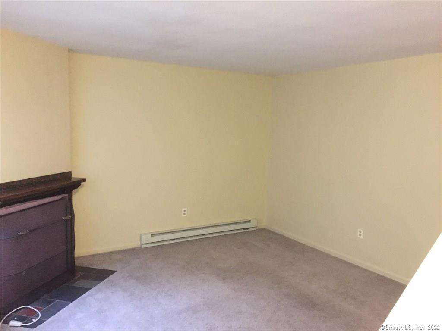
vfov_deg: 48.2
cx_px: 221
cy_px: 166
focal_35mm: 29
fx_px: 370
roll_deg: -3.4
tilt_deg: -8.6
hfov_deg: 61.7
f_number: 2.2
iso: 400
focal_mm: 4.15
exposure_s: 1/15
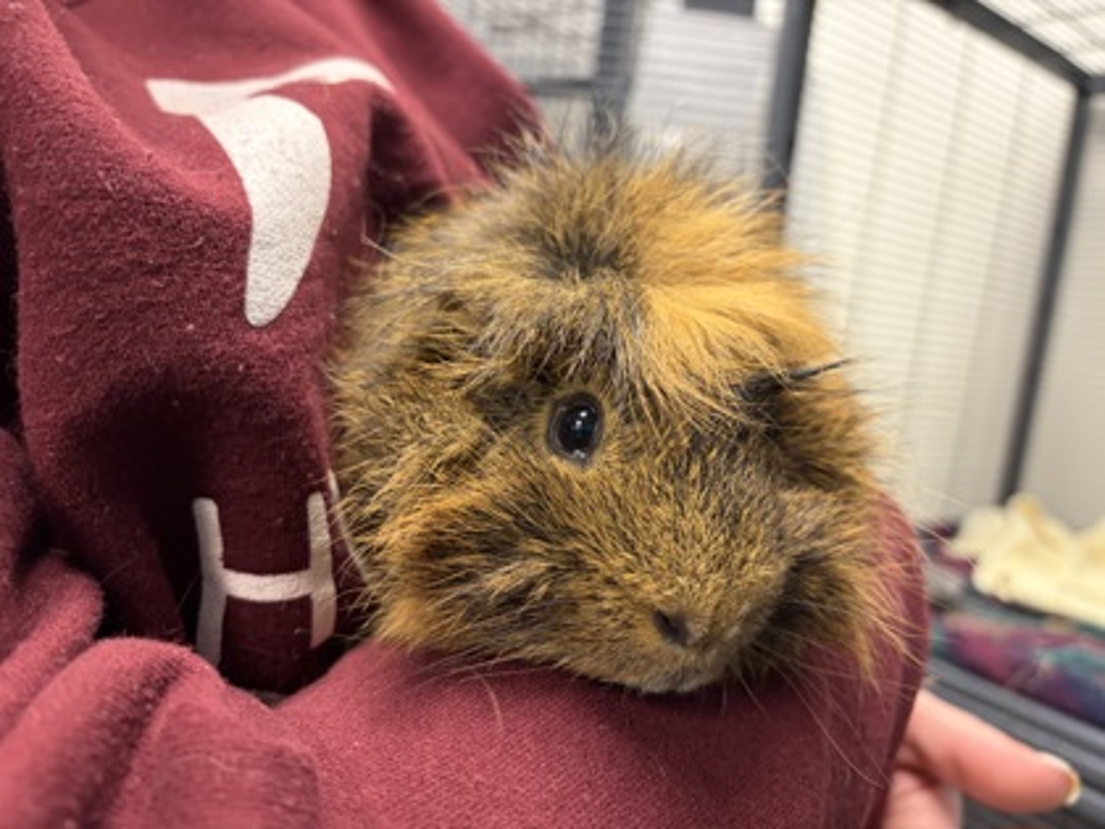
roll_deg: -6.3
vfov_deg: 53.1
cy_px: 414
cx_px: 552
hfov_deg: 67.3
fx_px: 830
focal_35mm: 26
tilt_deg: -6.7
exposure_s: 1/60
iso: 200
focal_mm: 5.96
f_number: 1.6
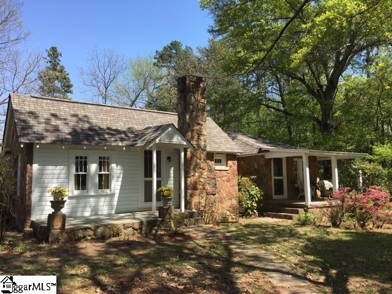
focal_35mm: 29
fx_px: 328
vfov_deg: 48.2
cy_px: 147
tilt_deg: +6.4
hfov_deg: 61.7
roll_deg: -0.3
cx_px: 196
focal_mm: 4.15
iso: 25
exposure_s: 1/785
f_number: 2.2
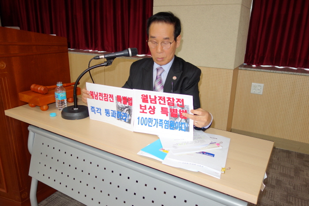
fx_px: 240
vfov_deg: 46.4
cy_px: 103
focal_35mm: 28
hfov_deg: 65.5
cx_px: 154
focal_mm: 10.44
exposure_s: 1/100
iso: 125
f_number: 2
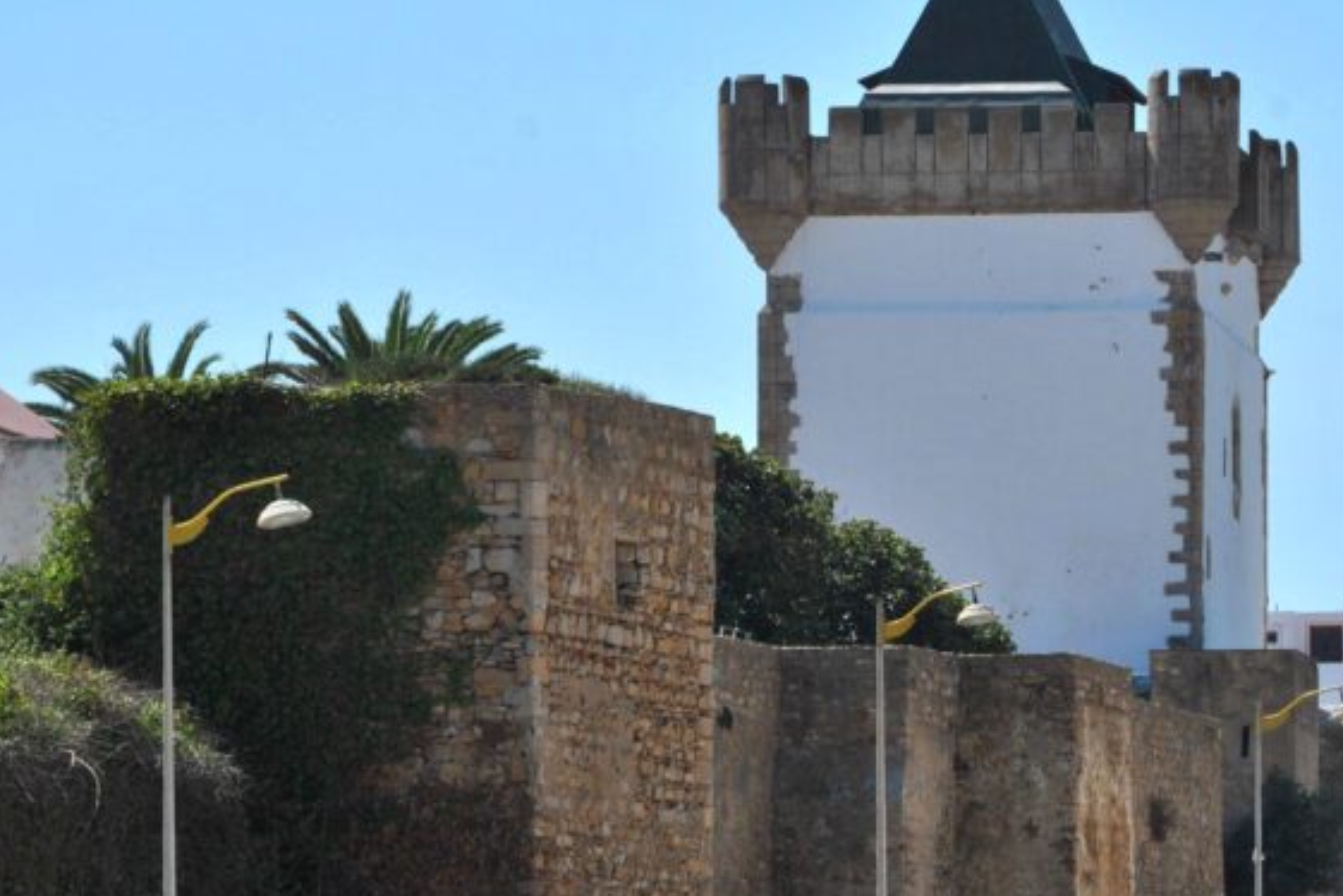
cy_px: 588
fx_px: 10221
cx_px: 1087
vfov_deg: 5.0
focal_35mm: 274
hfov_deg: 7.5
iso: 200
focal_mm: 100
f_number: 11
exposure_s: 1/640
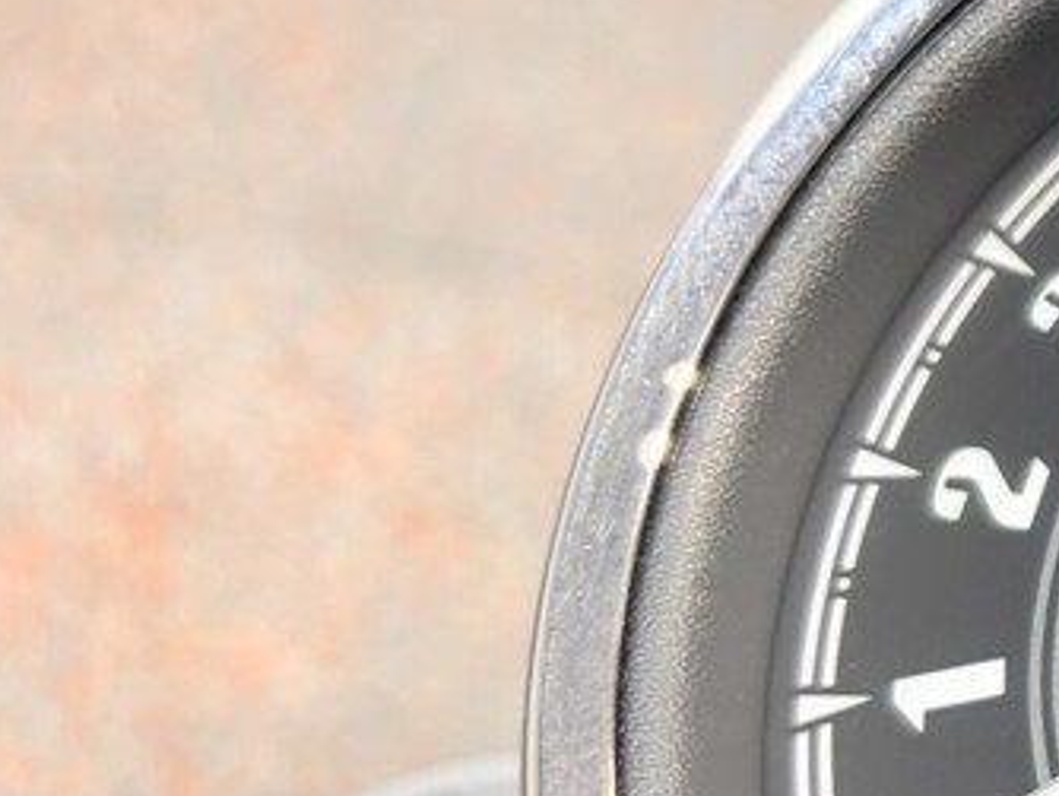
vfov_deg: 17.8
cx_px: 1673
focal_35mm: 83
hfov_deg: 19.8
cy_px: 457
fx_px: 2541
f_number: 1.6
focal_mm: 5.96
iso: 64
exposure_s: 1/175
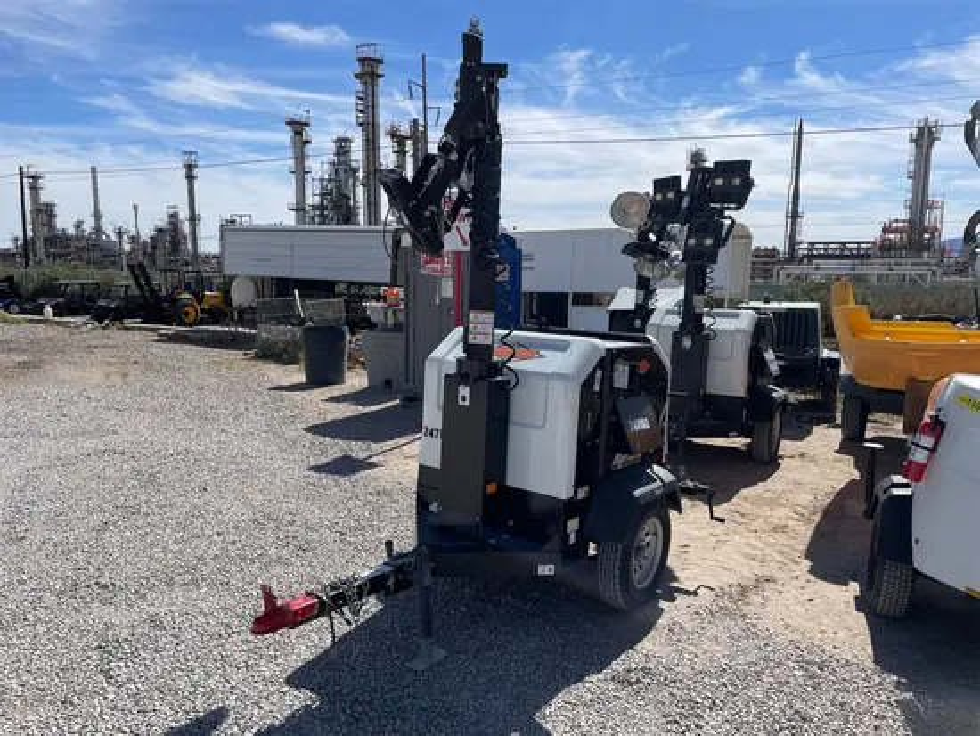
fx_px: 736
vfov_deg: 53.1
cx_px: 490
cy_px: 368
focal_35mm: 26
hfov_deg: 67.3
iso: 32
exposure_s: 1/5556
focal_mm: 4.2
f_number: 1.6
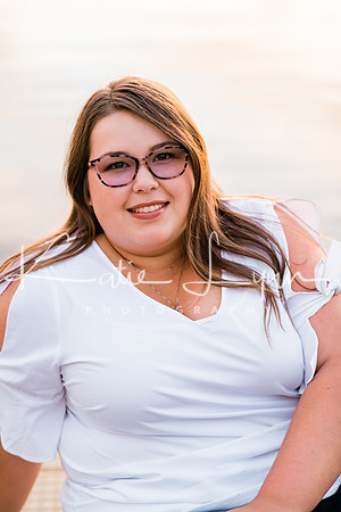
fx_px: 1208
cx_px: 170
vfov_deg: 23.9
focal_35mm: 85
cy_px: 256
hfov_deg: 16.1
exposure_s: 1/320
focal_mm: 85
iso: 800
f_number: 2.8
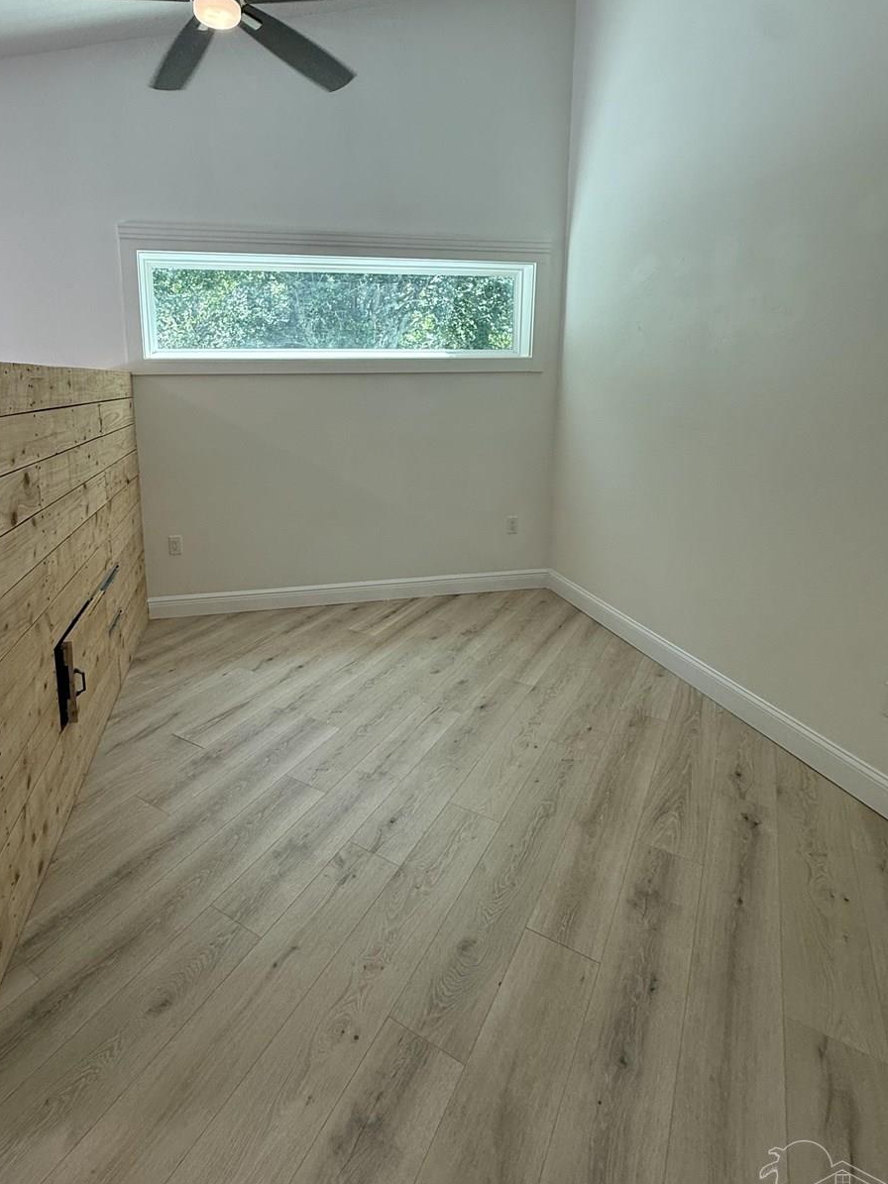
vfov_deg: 86.9
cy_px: 487
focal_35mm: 18
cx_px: 367
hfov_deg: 71.0
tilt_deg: -10.3
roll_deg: -0.1
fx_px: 616
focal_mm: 2.22
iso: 160
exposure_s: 1/120
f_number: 2.2
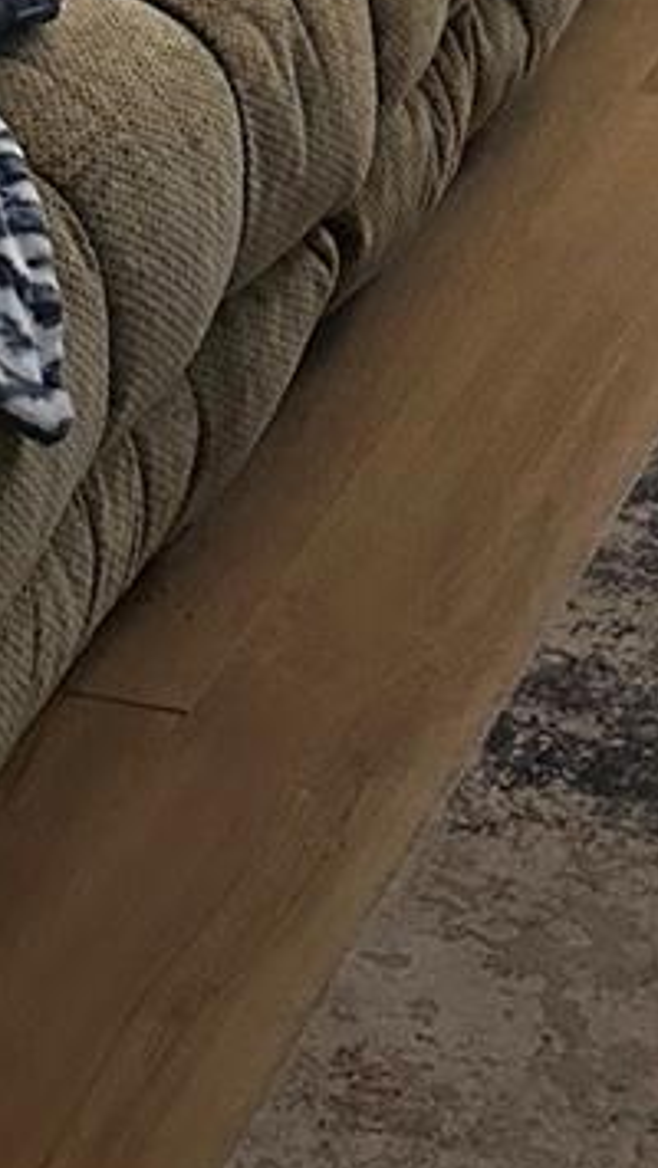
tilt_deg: -12.7
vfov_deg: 16.7
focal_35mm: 113
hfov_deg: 10.5
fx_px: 3501
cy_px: -737
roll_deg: -0.2
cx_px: 829
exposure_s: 1/60
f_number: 1.78
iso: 500
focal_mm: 6.86
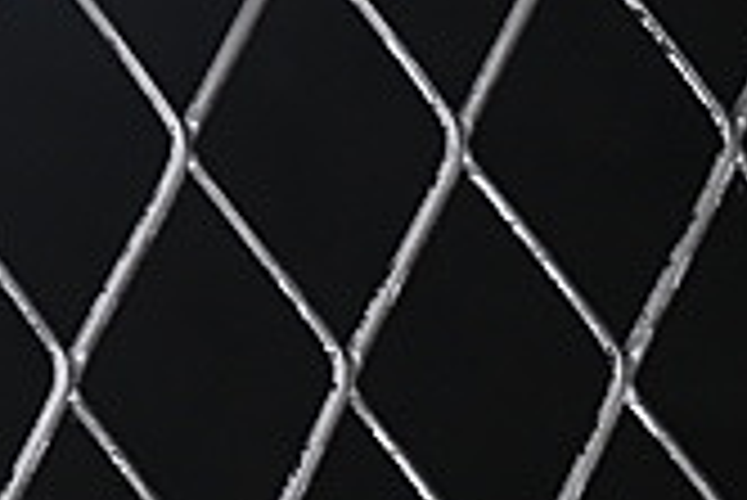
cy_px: -1086
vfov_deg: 2.8
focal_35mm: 487
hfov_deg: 4.1
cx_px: -1116
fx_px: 10114
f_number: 7.1
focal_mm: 50
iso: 160
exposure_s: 1/80
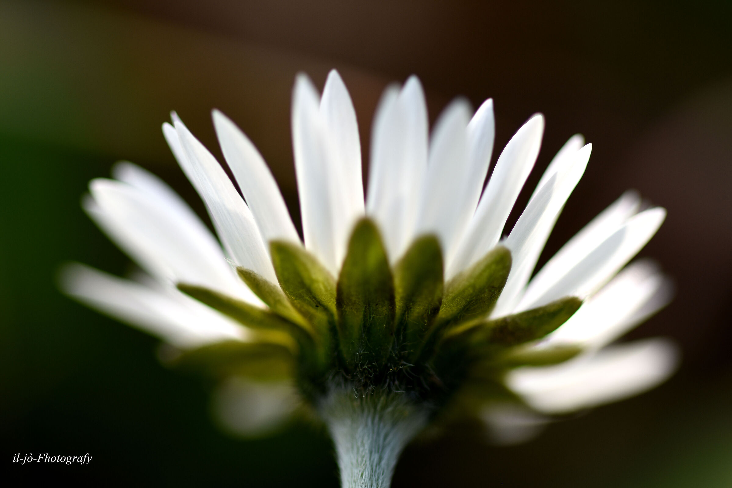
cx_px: 366
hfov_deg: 13.0
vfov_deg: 8.7
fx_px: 3202
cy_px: 244
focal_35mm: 158
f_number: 5
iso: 250
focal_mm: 105
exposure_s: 1/800
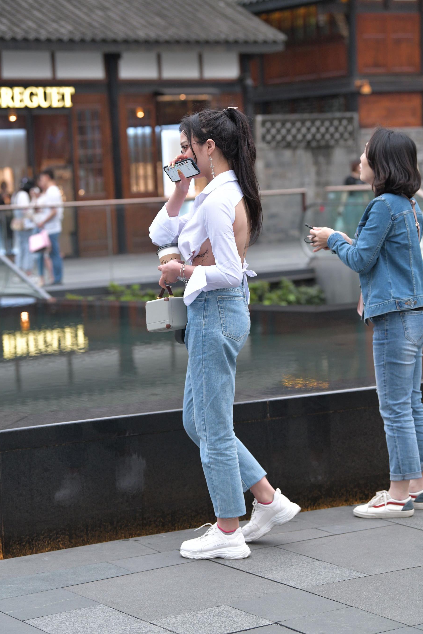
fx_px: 1780
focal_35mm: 101
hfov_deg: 13.6
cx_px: 212
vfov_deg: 20.2
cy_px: 319
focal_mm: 100
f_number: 4
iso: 1400
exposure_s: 1/250
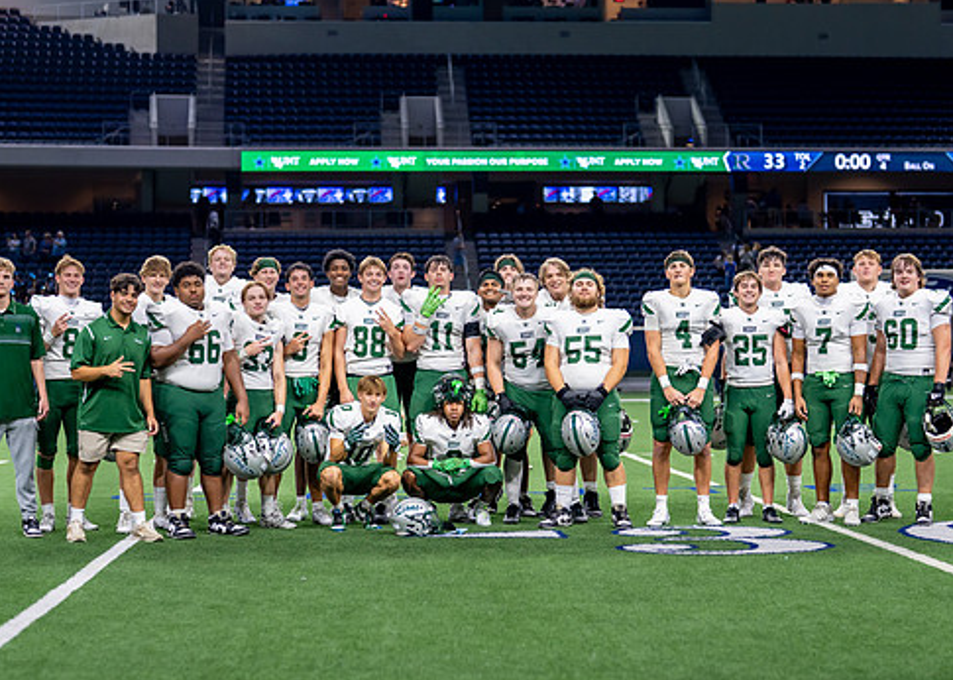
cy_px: 376
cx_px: 513
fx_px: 1975
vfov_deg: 19.5
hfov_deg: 27.1
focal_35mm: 73
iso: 640
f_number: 1.8
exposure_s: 1/640
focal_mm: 50
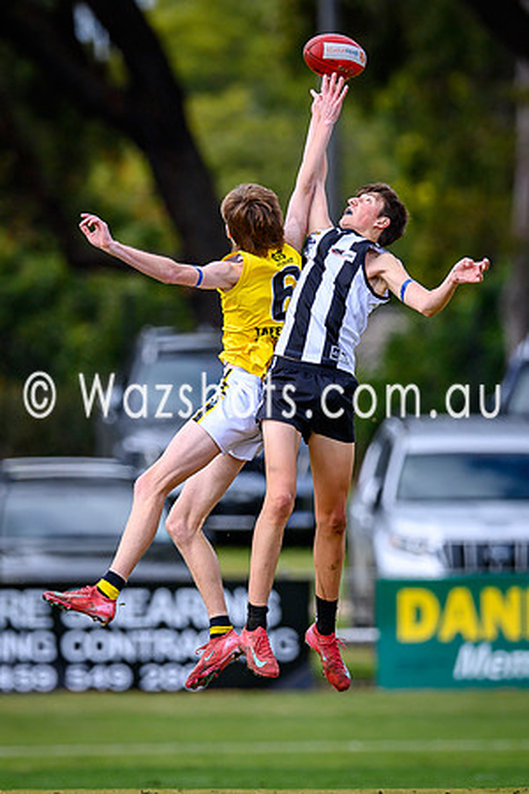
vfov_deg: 2.1
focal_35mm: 994
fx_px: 21909
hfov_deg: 1.4
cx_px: 225
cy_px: 384
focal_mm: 500
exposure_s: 1/1600
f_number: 4
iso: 280
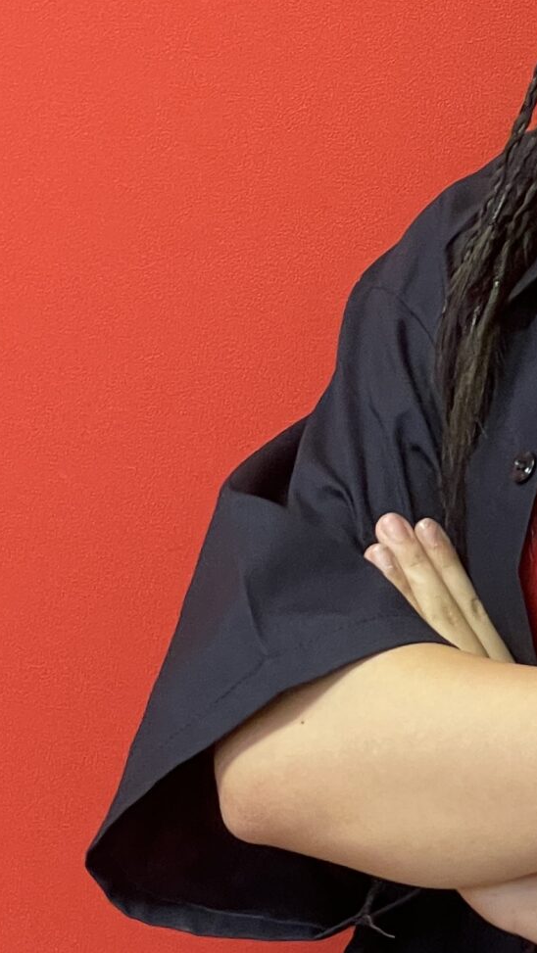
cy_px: 240
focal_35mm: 149
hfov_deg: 8.0
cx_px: 850
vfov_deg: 14.4
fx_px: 3768
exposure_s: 1/50
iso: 200
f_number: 2
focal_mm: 6
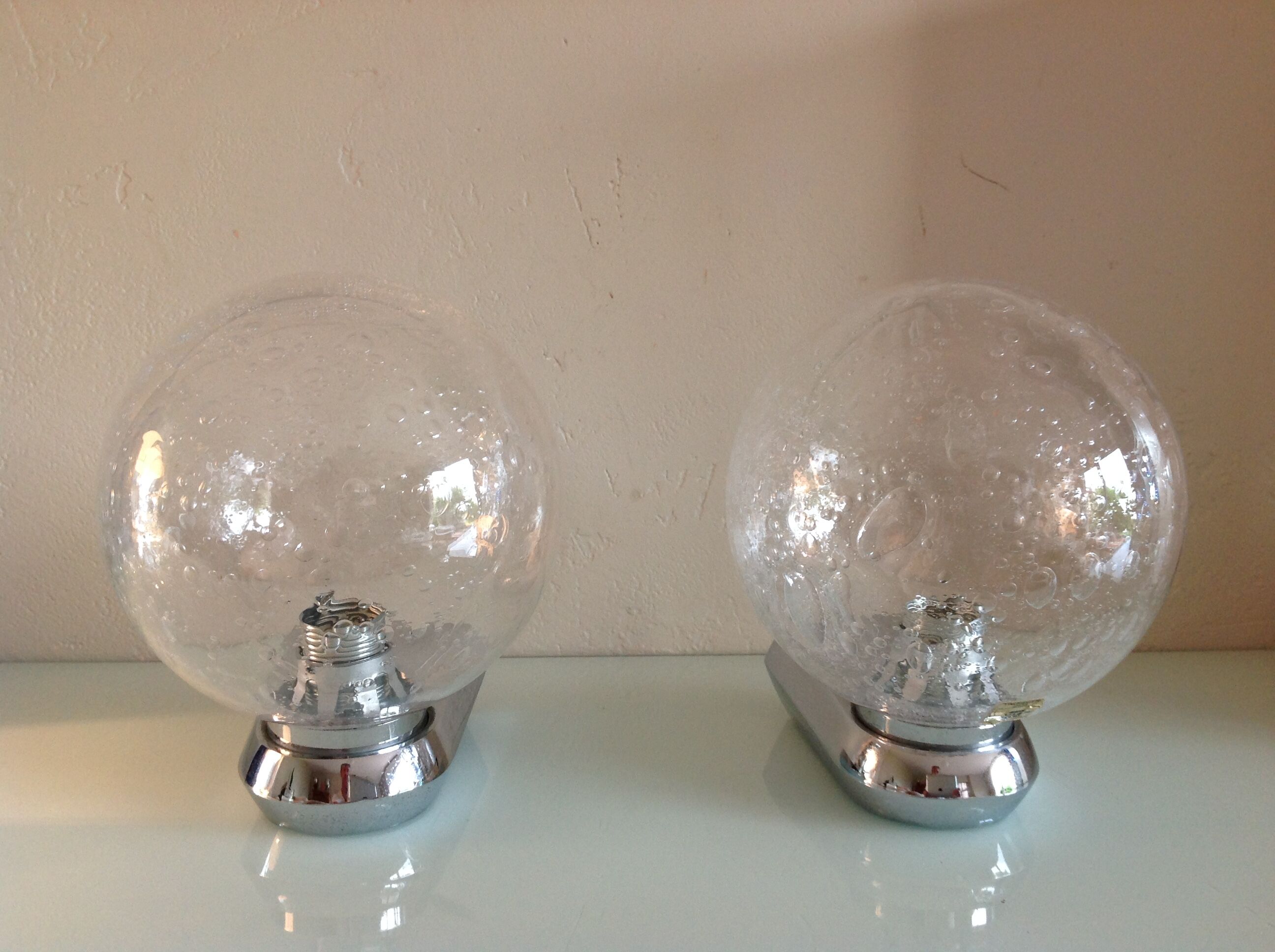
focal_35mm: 35
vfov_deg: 40.6
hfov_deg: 52.7
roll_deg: -0.6
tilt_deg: -6.2
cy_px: 476
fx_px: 1287
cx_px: 638
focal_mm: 4.28
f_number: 2.4
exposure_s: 1/15
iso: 80
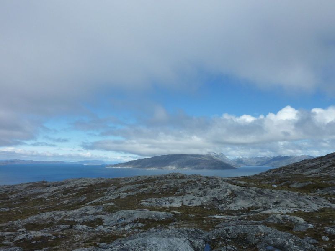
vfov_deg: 54.9
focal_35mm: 25
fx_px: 242
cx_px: 168
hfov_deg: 69.4
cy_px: 126
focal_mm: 4.1
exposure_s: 1/500
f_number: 5.6
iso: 125
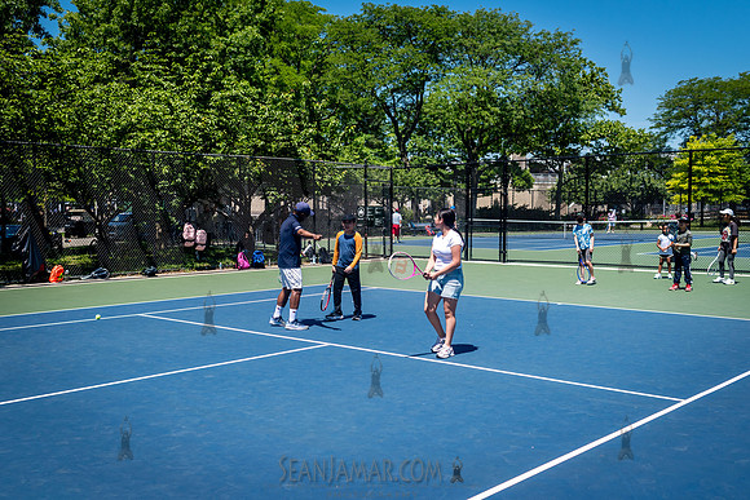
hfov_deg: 51.1
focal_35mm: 38
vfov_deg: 35.4
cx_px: 359
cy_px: 249
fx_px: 784
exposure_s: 1/2500
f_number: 4
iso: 200
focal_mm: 35
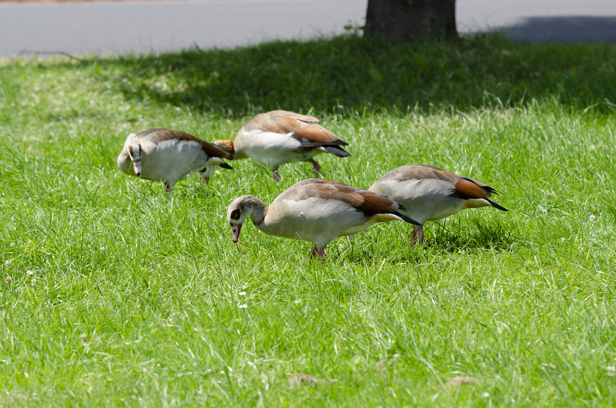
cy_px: 204
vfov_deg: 5.7
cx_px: 308
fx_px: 4098
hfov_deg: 8.6
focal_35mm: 240
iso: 100
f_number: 6.3
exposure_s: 1/200
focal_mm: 160
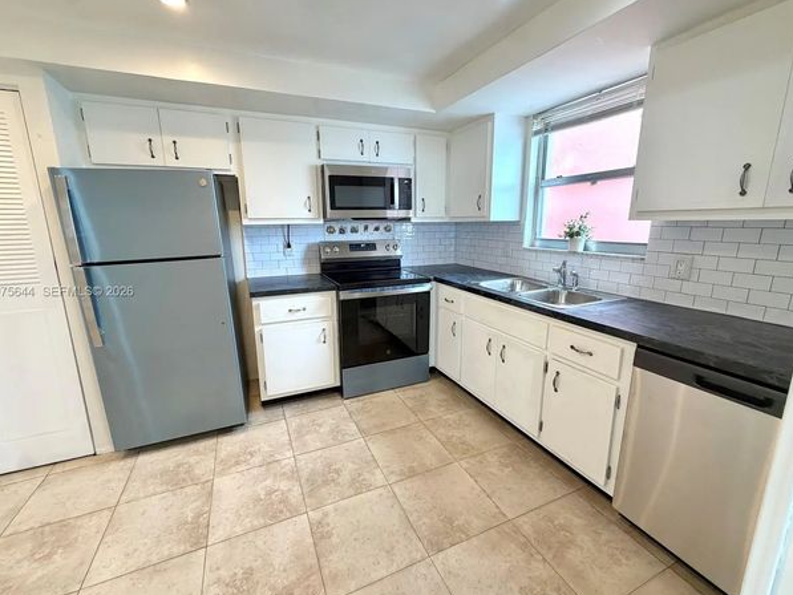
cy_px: 292
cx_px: 393
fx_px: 344
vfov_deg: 81.8
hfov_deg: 98.2
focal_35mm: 15
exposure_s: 1/120
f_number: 2.2
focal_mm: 2.22
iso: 160
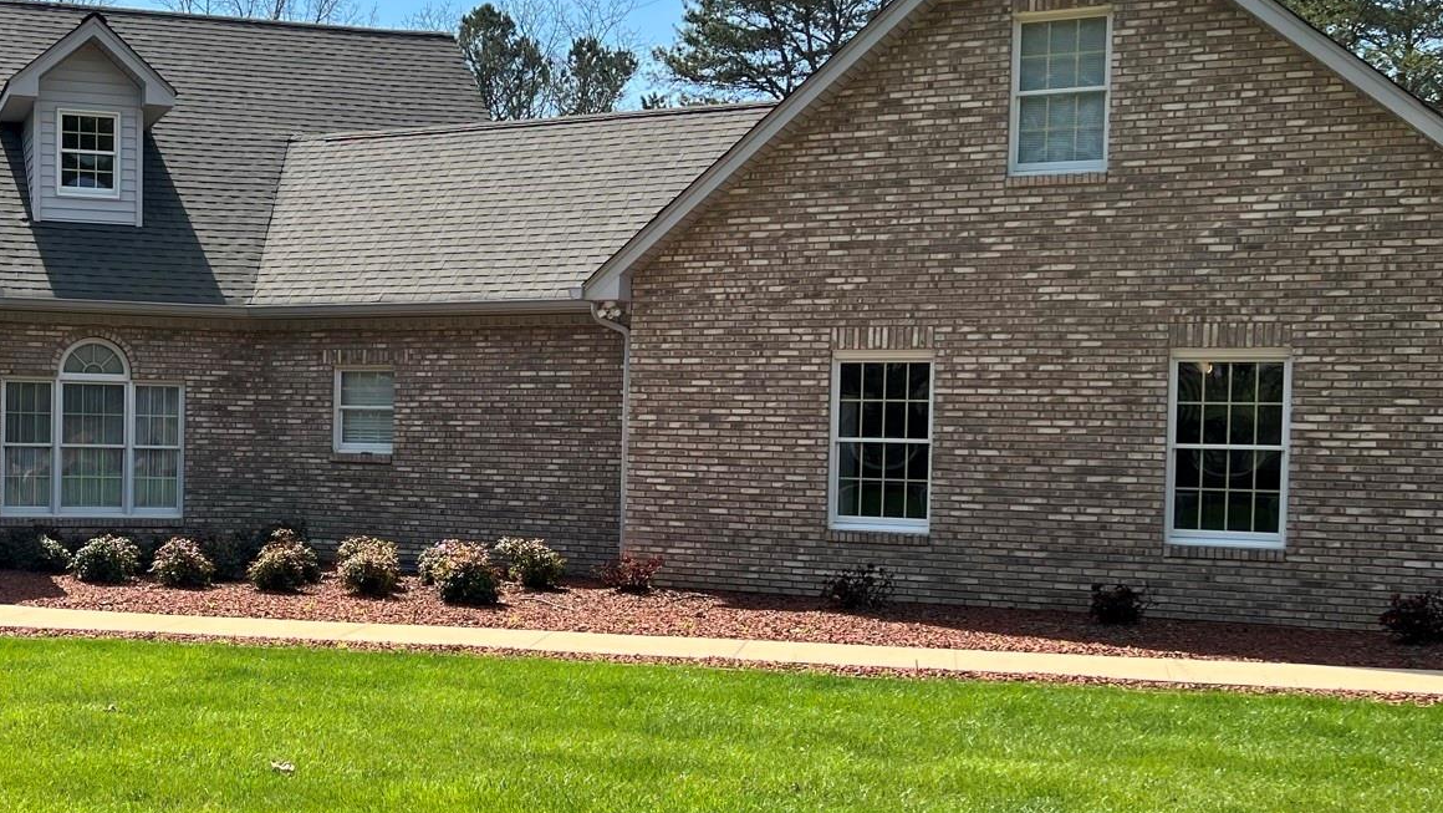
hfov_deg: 40.2
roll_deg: -1.2
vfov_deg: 23.9
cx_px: 371
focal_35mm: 50
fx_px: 1913
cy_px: 469
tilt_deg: -2.4
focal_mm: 5.7
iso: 50
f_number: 1.5
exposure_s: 1/1597
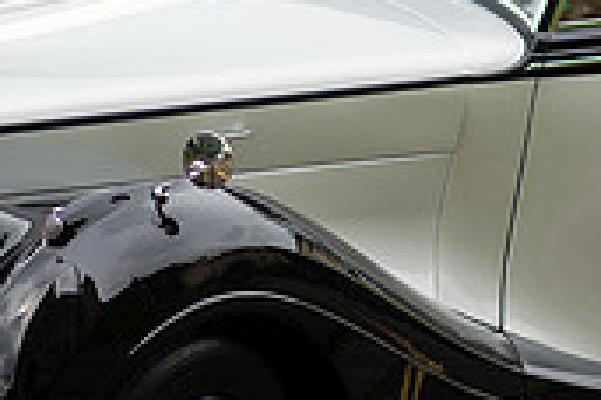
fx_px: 4824
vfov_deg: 4.8
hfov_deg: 7.1
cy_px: 77
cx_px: 397
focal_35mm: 289
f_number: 2.8
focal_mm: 85
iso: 220
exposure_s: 1/2500
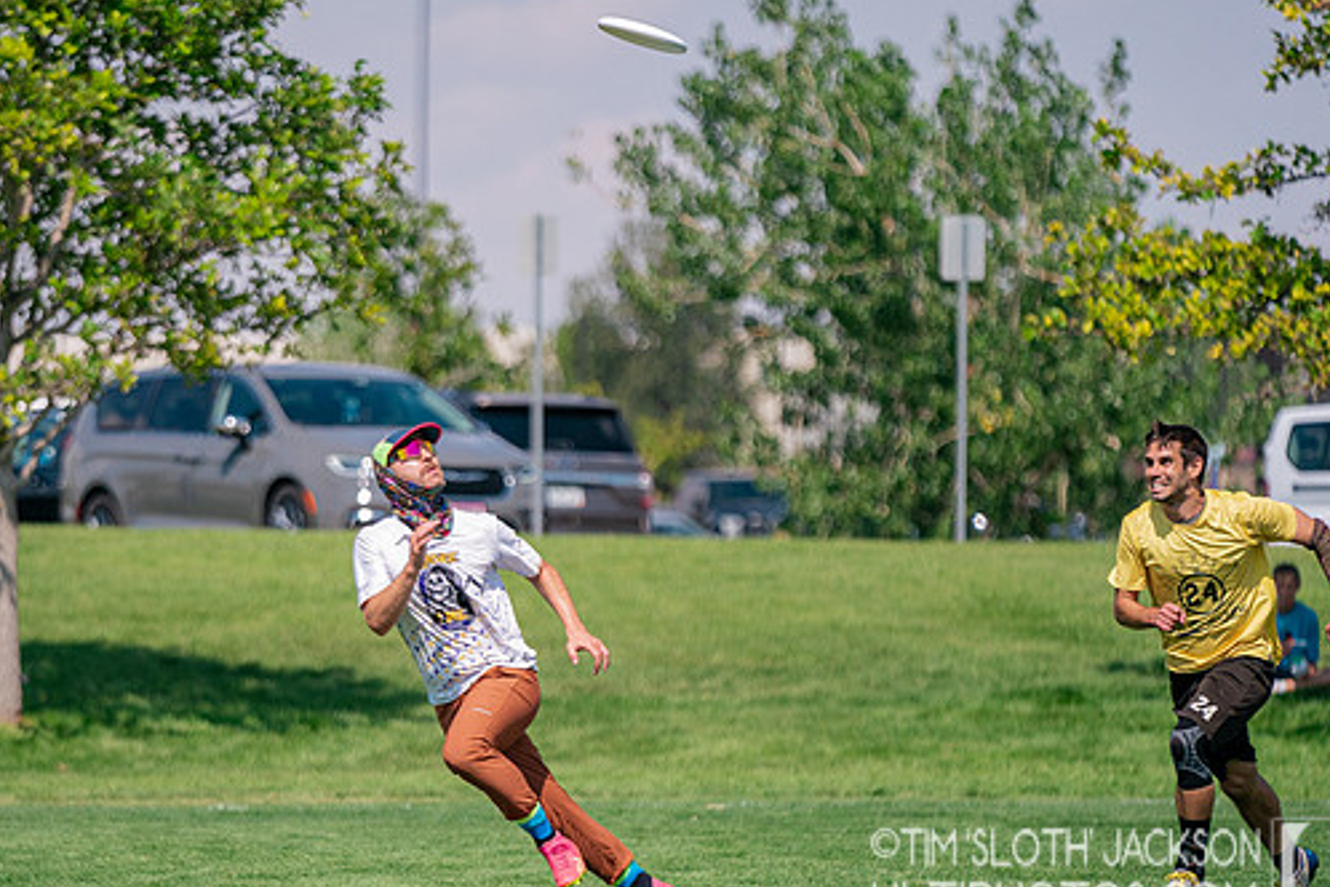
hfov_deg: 6.7
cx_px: 457
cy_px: 596
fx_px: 11378
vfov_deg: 4.5
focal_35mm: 308
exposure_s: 1/12800
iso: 640
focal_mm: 200
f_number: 2.8
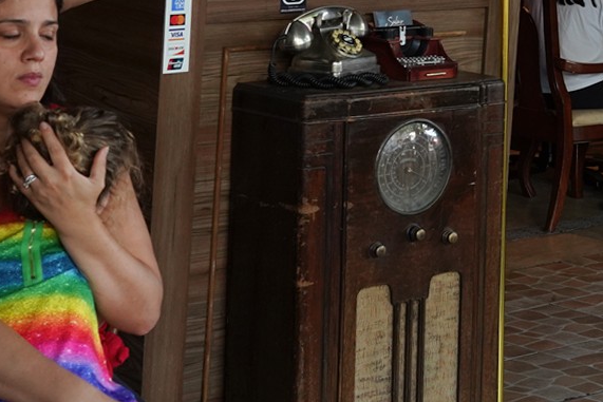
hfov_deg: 17.1
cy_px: -92
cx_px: 799
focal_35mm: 112
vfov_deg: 12.0
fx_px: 1876
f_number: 6.3
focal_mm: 32
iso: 800
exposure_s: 1/100
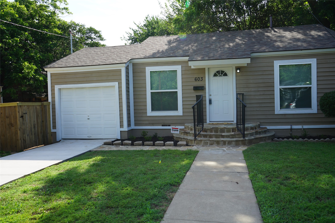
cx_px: 168
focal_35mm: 30
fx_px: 279
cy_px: 112
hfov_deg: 61.9
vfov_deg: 43.6
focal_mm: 30
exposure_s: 1/100
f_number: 9
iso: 100
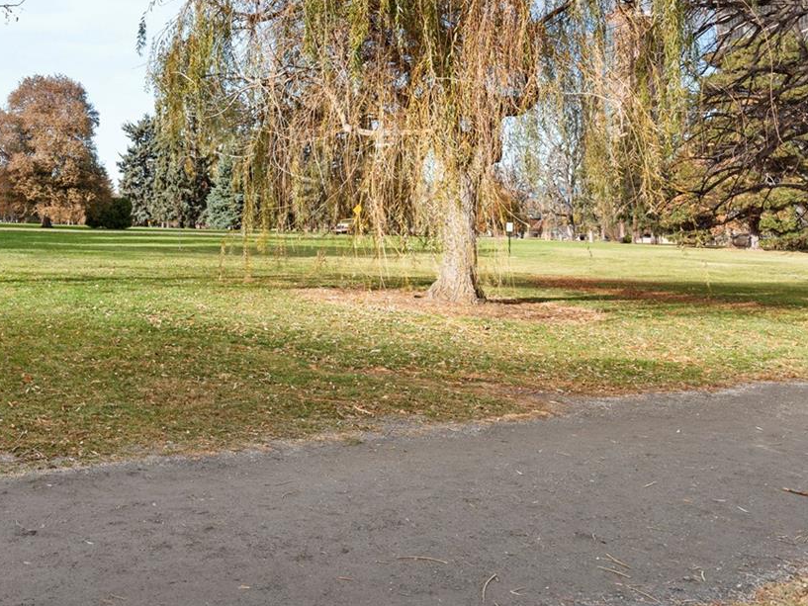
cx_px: 83
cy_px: 177
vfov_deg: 43.2
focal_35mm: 32
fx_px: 747
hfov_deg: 50.5
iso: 100
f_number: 7.1
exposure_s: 1/50
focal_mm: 17
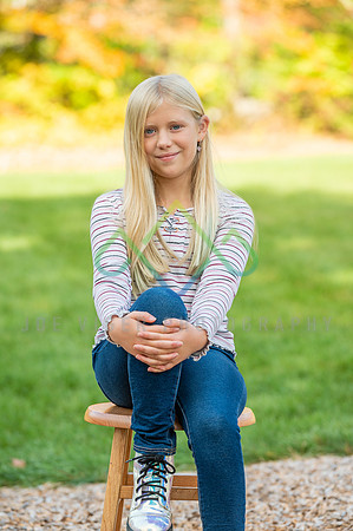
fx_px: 2653
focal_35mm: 180
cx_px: 176
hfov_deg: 7.6
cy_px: 266
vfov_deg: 11.4
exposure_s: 1/160
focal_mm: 180
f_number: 5
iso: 100
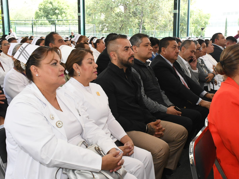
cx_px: 128
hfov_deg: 38.9
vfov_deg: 29.7
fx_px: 338
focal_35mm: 49
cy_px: 90
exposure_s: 1/125
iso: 4000
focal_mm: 30
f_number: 16
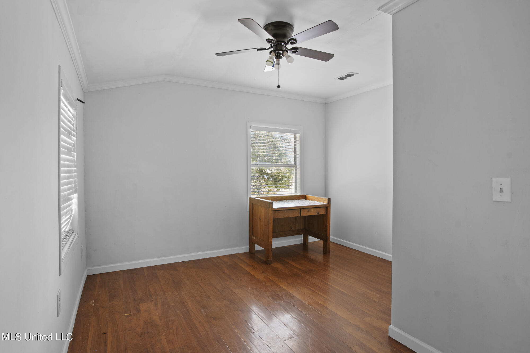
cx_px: 265
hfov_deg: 86.9
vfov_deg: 64.5
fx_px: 280
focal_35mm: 19
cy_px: 176
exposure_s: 1/2.5
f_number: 8
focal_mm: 19
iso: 500
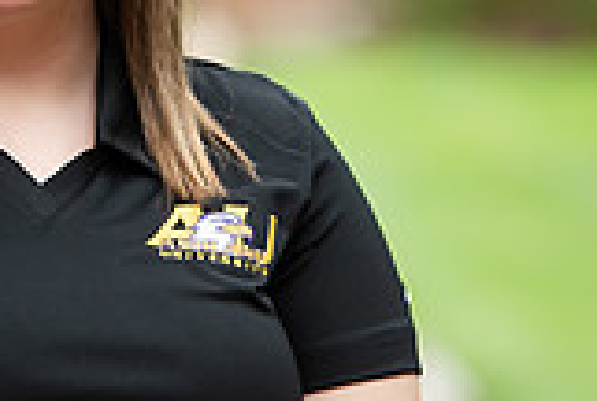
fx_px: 9553
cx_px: 63
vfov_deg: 2.4
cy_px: 35
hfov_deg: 3.6
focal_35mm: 575
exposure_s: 1/200
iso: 80
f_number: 4
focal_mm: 160
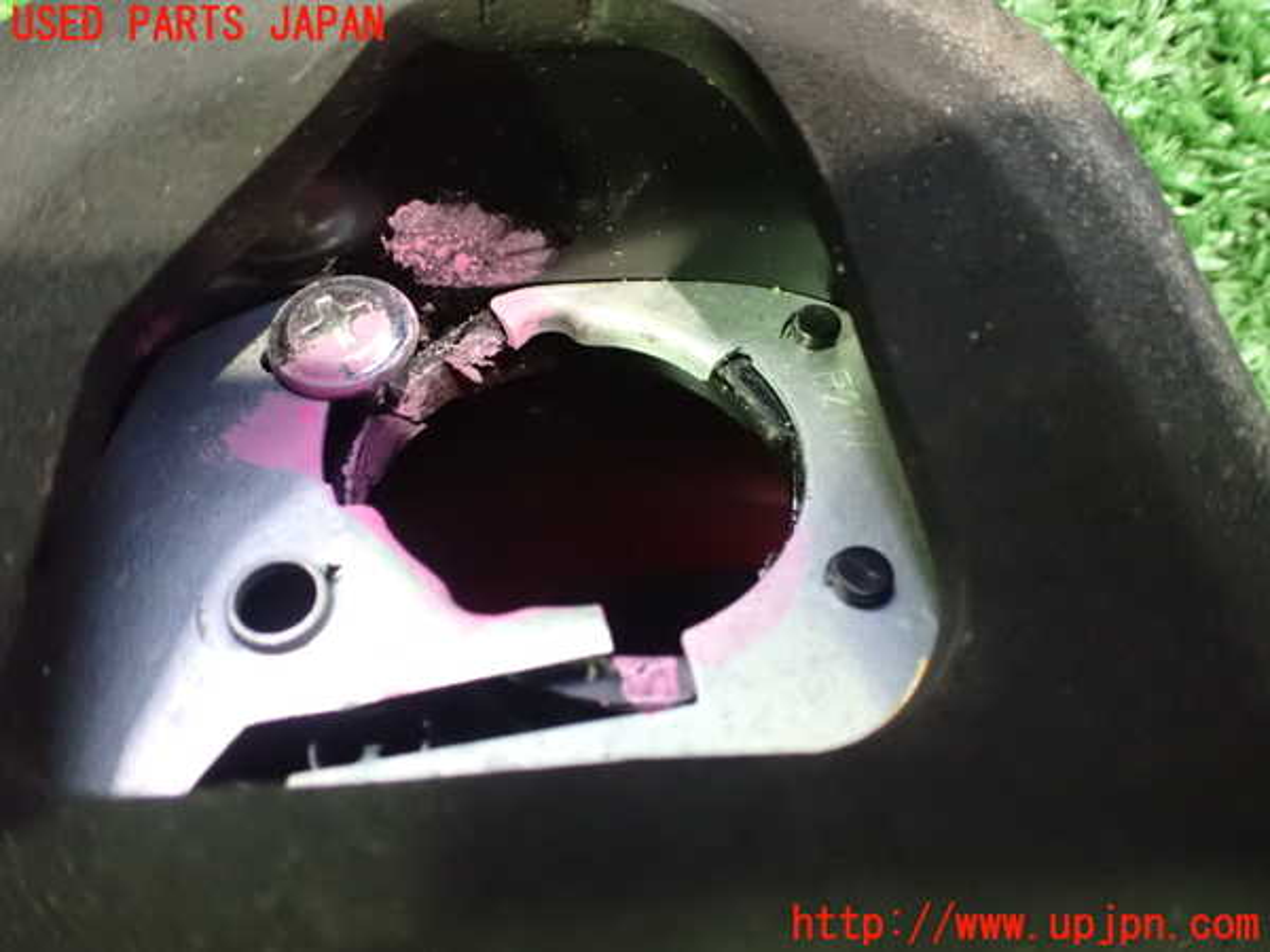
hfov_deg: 60.0
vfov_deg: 46.8
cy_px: 476
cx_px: 635
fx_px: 1101
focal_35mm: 30
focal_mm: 5.4
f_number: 2.3
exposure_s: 1/25
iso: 1600
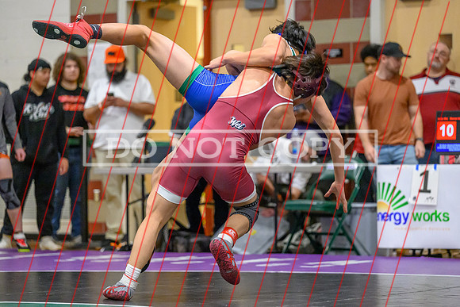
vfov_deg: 9.1
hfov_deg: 13.6
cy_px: 154
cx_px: 237
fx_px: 1935
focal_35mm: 151
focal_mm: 140
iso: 11400
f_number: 2.8
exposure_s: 1/800
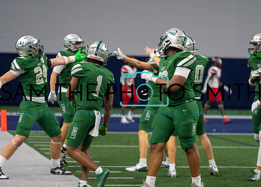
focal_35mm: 158
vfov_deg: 9.1
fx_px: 1173
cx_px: 130
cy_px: 94
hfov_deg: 12.7
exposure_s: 1/1250
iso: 1600
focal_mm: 151
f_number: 2.8
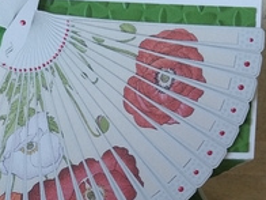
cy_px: 190
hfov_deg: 30.3
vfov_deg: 22.9
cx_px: 45
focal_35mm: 62
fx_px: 476
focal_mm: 2.91
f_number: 1.9
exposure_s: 1/40
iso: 50
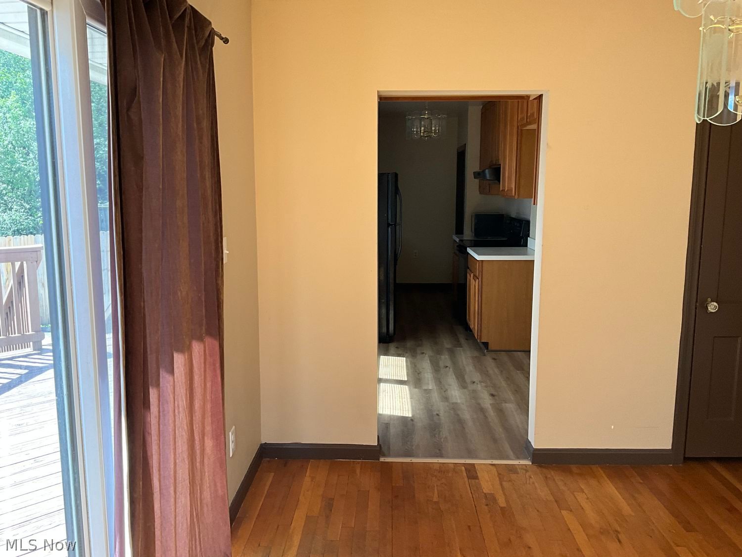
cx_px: 371
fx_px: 622
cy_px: 278
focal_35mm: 29
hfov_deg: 61.7
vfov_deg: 48.2
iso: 64
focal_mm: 3
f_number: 1.8
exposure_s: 1/104
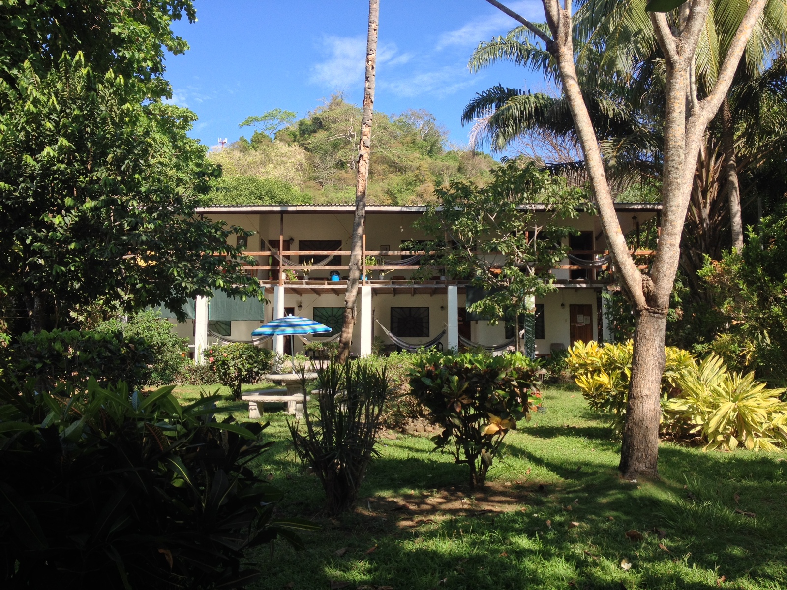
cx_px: 394
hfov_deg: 52.6
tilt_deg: +4.1
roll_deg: +0.3
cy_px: 295
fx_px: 796
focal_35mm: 35
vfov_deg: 40.7
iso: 50
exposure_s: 1/642
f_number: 2.4
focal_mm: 4.28
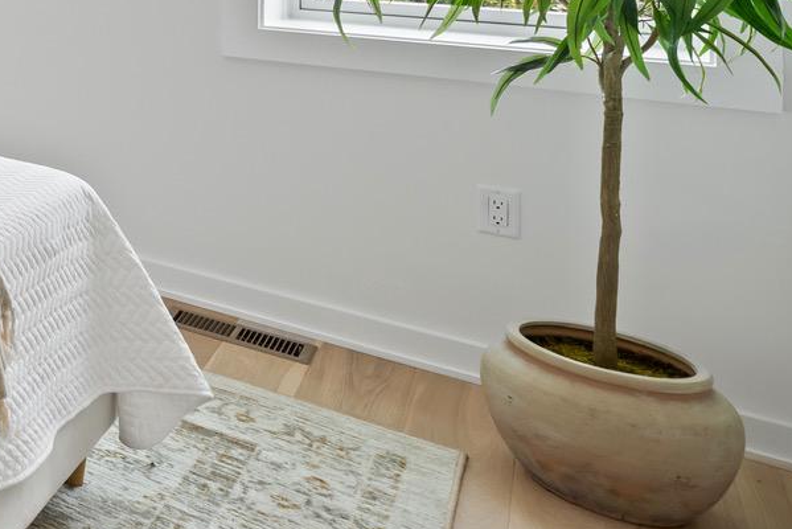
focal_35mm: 41
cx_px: -440
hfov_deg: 27.8
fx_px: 902
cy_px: -99
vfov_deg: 28.6
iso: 800
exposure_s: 1/50
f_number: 4.5
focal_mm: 12
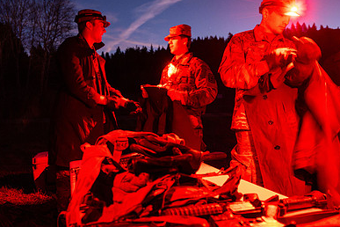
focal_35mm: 36
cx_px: 164
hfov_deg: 53.1
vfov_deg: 36.8
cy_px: 124
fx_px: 340
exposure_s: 1/5
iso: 4000
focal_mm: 24
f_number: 2.8
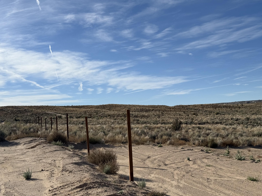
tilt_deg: +2.5
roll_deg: +3.5
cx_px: 131
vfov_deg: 30.3
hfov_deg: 39.7
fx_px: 363
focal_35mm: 48
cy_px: 98
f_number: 1.78
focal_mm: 6.76
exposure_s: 1/9901
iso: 64
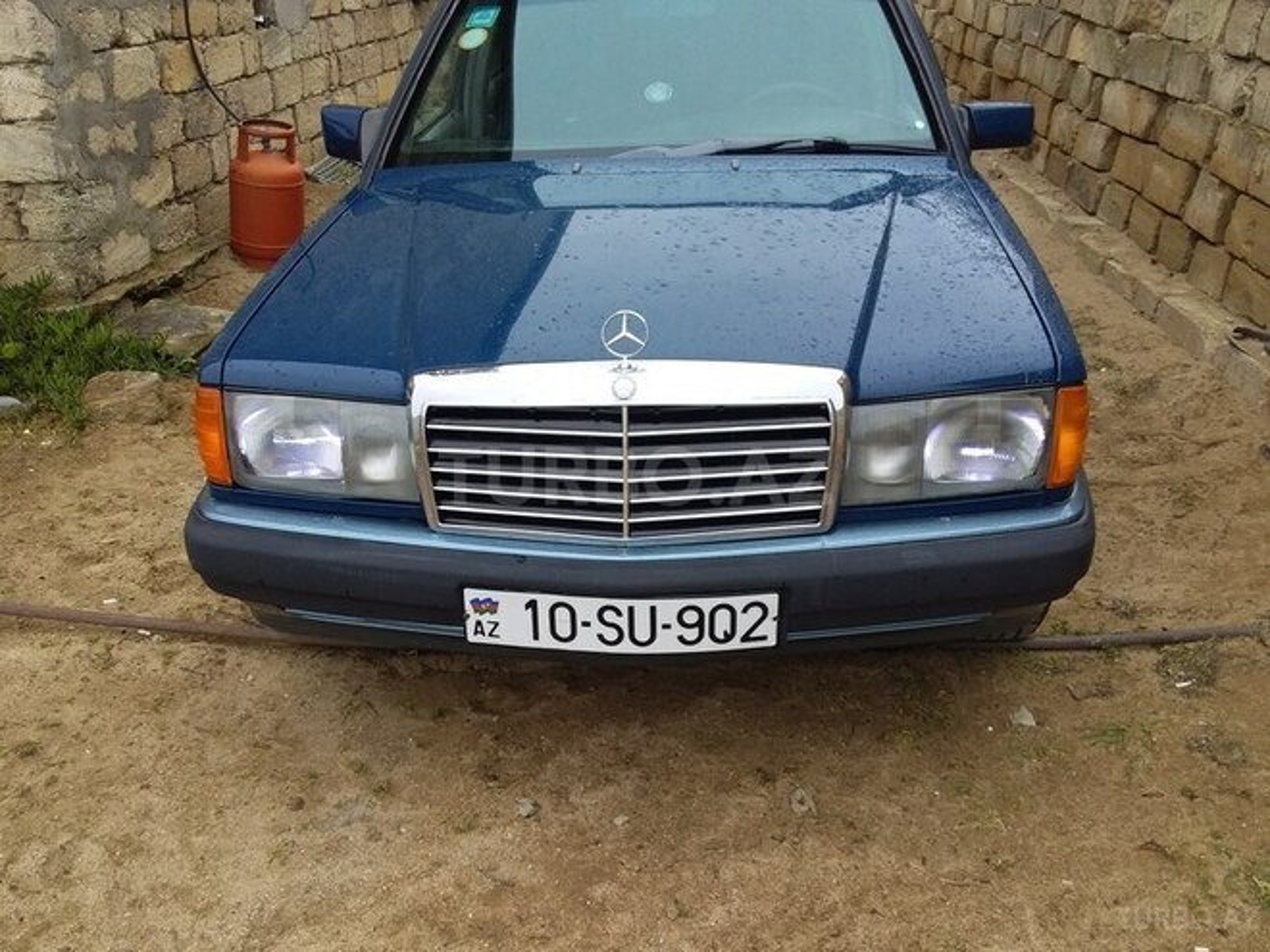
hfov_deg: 58.4
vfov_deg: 45.4
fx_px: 1137
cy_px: 476
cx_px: 635
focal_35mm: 31
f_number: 2.2
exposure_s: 1/194
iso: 40
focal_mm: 3.3
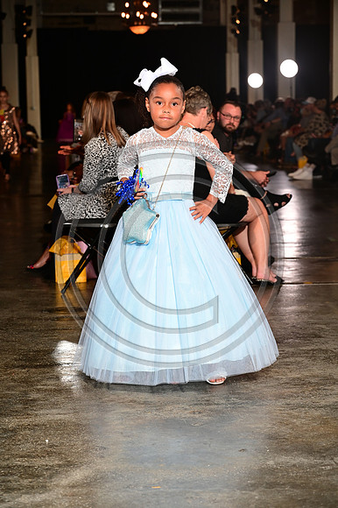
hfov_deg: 14.8
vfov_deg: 22.2
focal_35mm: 92
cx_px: 169
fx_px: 1297
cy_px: 254
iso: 1000
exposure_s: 1/125
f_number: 6.3
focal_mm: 92
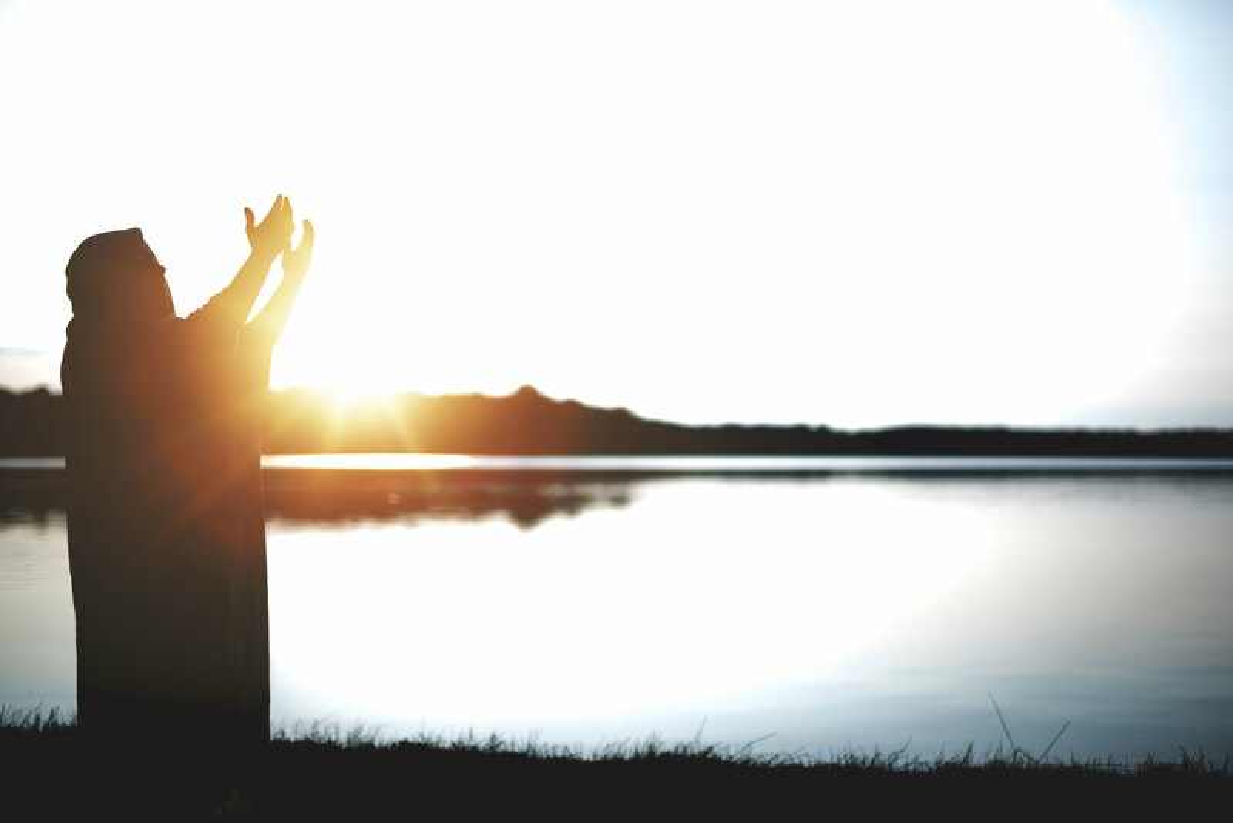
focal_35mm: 50
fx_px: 1713
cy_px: 412
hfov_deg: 39.6
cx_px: 616
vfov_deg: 27.0
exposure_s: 1/3200
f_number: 1.4
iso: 50
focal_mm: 50
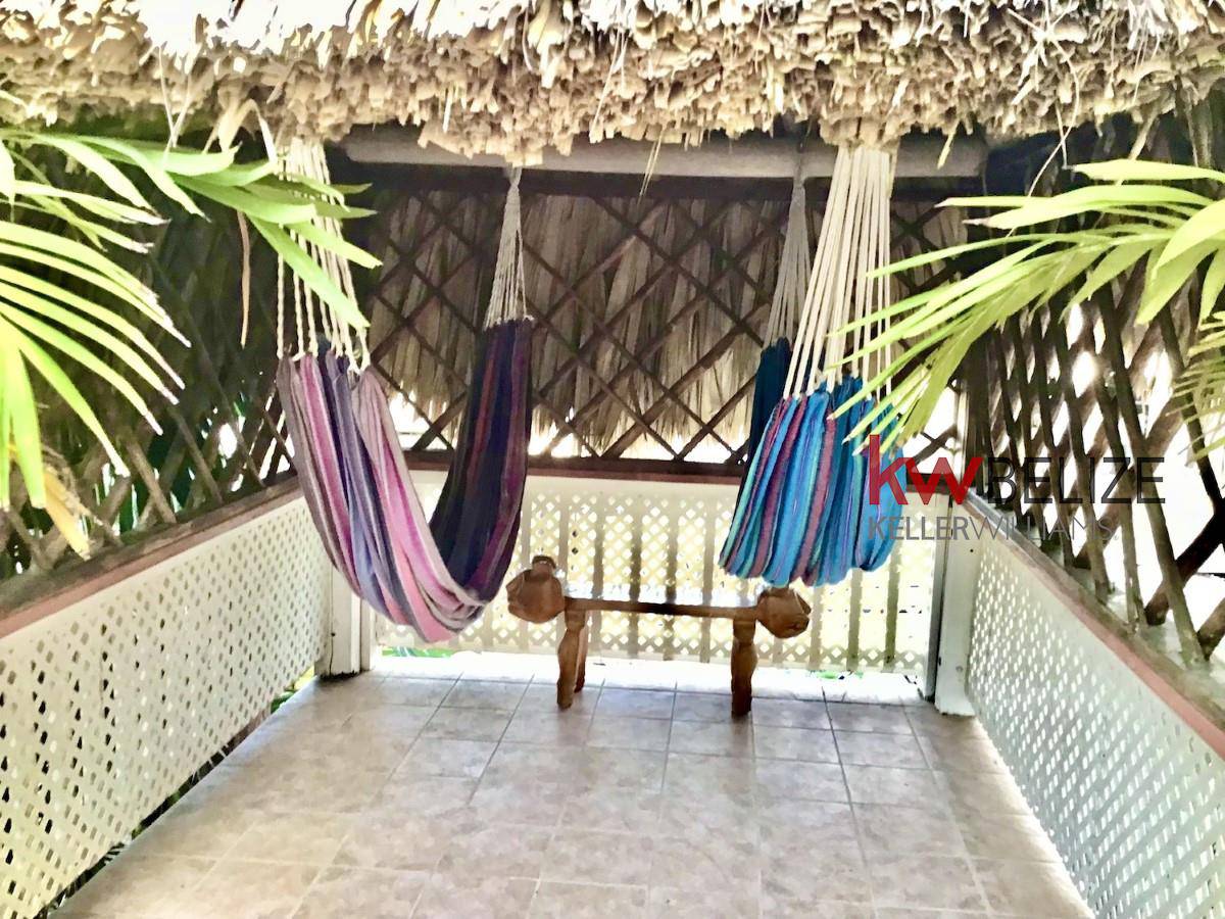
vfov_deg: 45.4
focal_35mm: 31
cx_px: 612
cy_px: 460
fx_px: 1097
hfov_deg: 58.4
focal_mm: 3.3
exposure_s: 1/30
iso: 40
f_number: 2.4
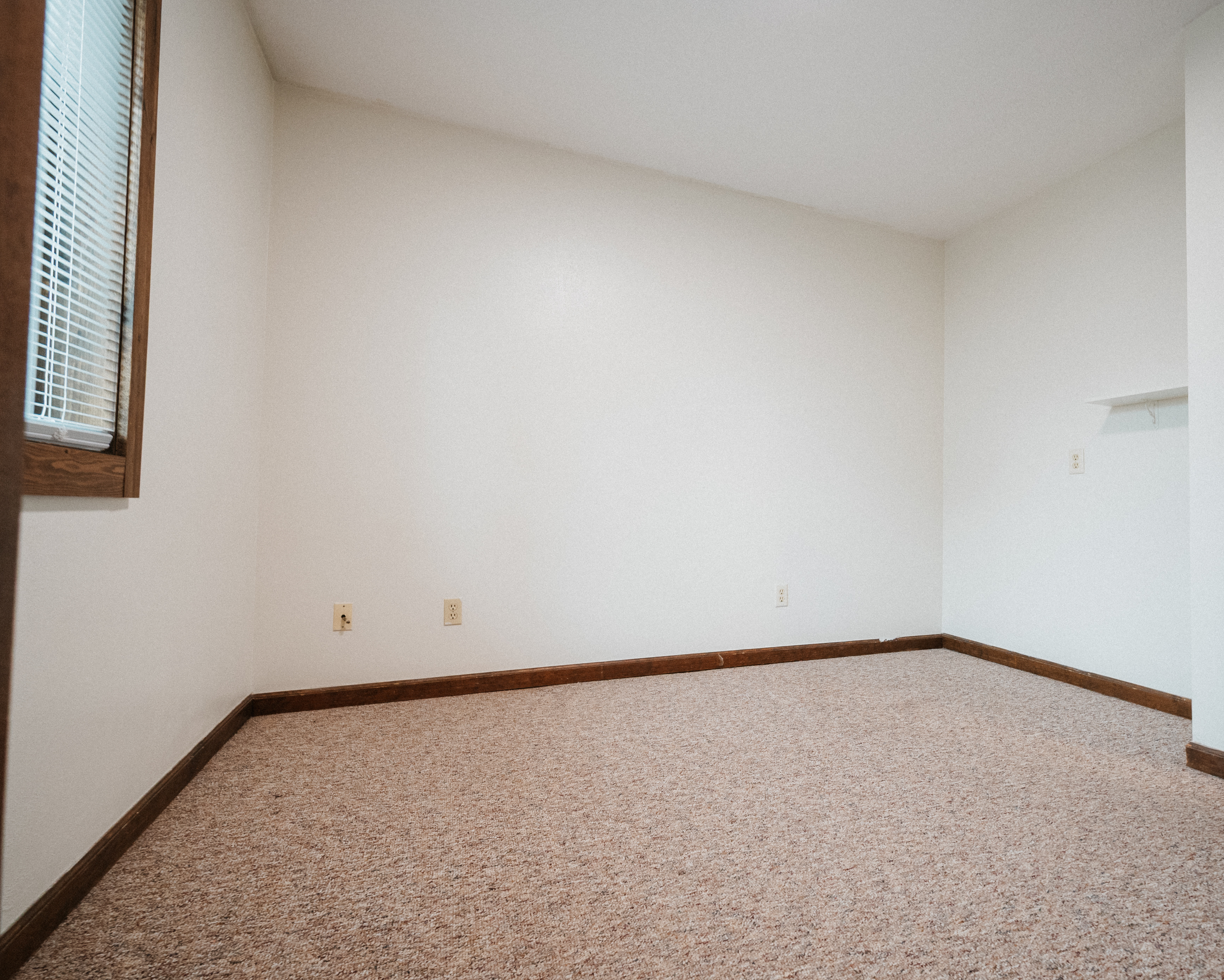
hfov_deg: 92.3
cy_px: 487
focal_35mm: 16
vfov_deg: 80.4
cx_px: 712
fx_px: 580
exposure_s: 1/30
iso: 1000
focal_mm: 14
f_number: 4
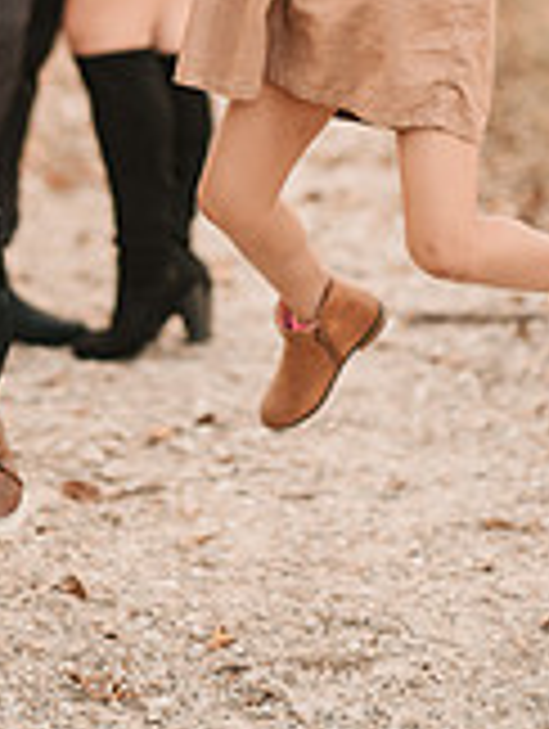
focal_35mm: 227
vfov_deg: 8.6
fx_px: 4788
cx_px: 153
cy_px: -162
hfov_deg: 6.6
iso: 200
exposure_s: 1/800
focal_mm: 85
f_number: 1.8
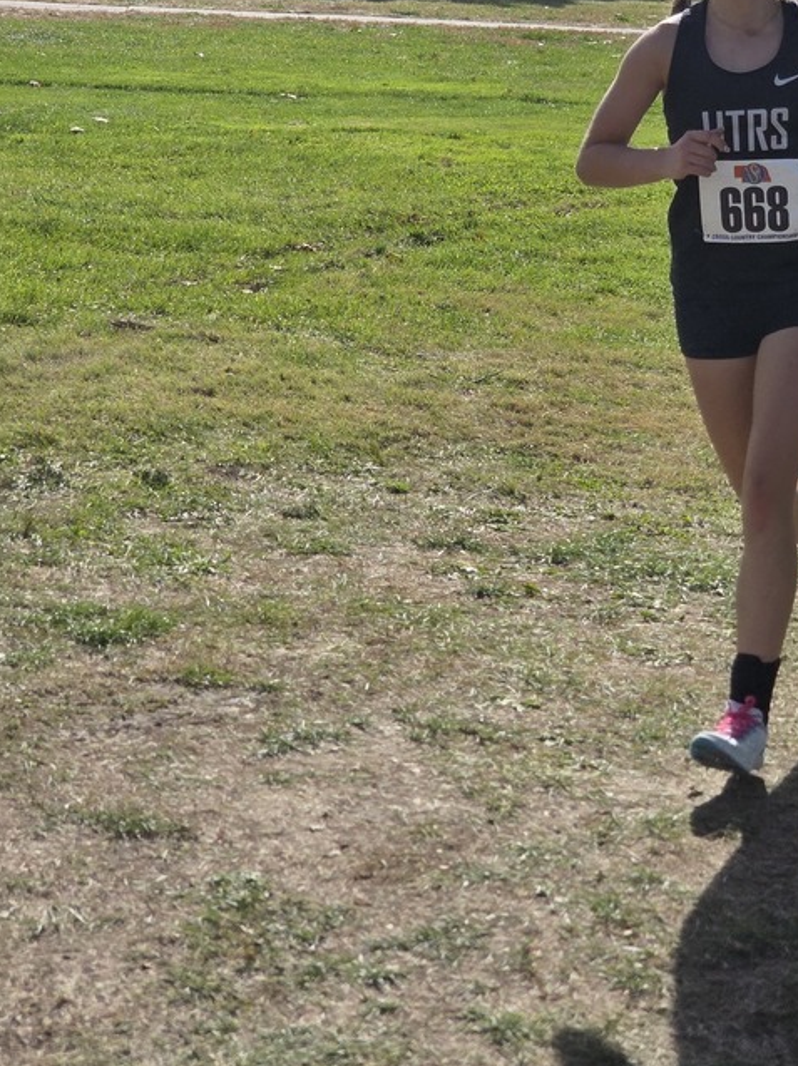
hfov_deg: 13.3
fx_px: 3415
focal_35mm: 111
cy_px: 290
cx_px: 632
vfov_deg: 17.6
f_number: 2.4
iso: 50
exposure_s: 1/3474
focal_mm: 7.9
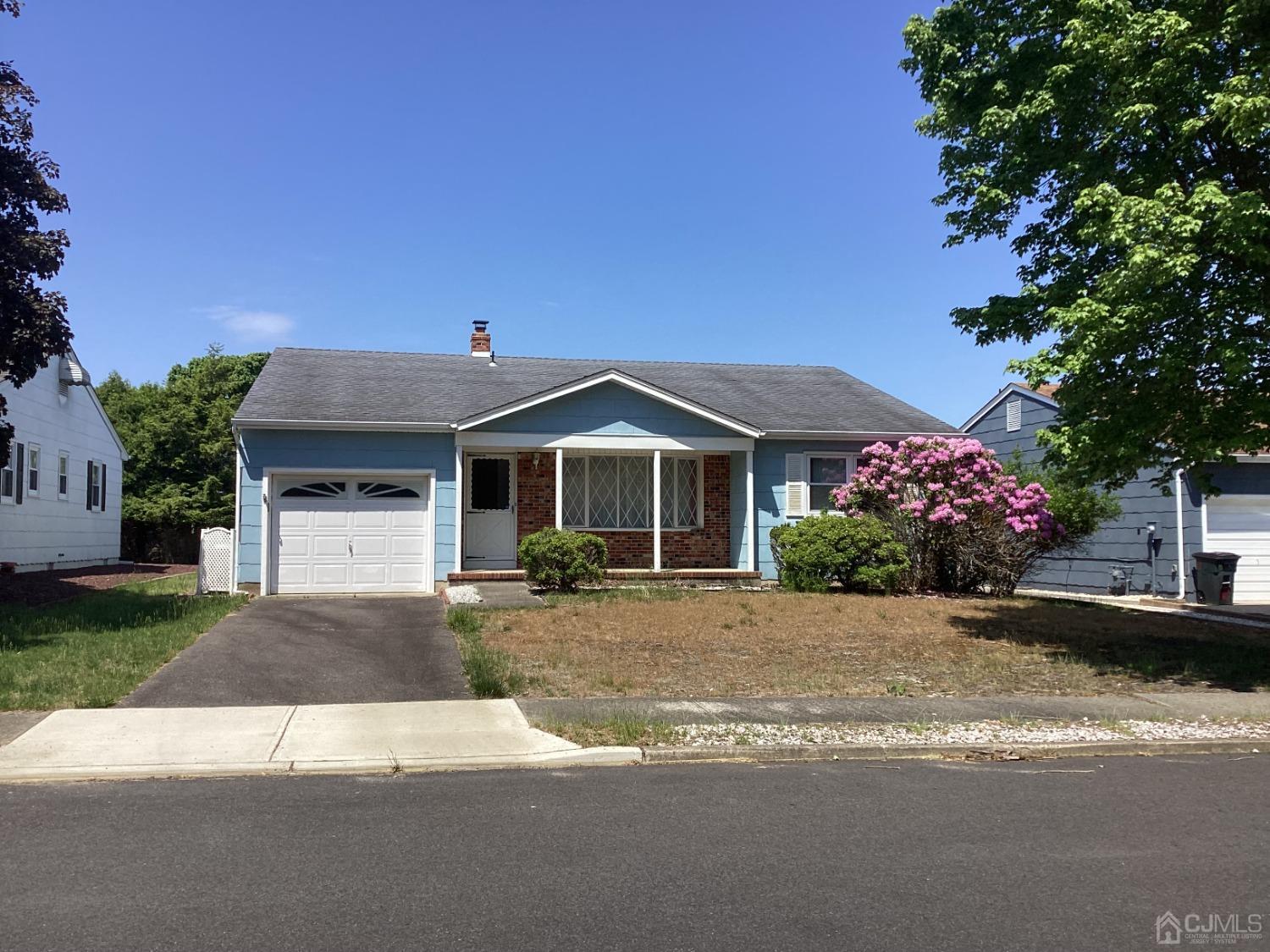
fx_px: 1137
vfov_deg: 45.4
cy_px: 476
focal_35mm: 31
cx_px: 635
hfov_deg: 58.4
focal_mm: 3.3
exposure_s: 1/1456
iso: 25
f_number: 2.4
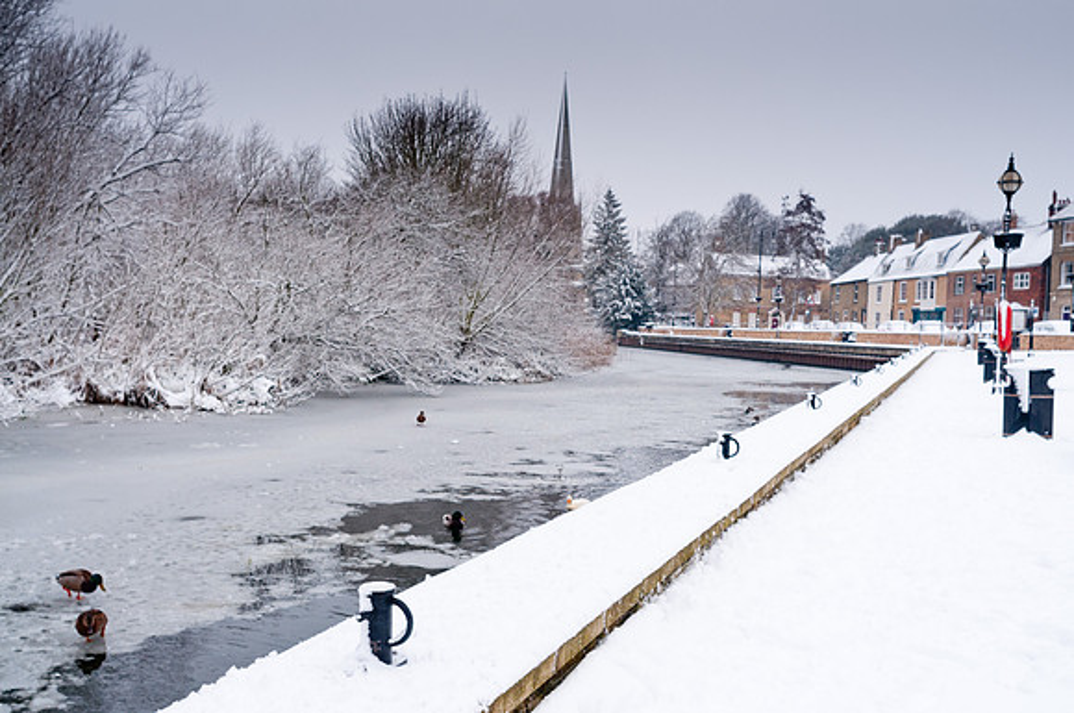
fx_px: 1072
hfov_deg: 53.2
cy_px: 356
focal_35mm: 36
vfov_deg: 36.8
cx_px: 537
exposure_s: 1/125
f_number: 7.1
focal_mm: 24
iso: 200
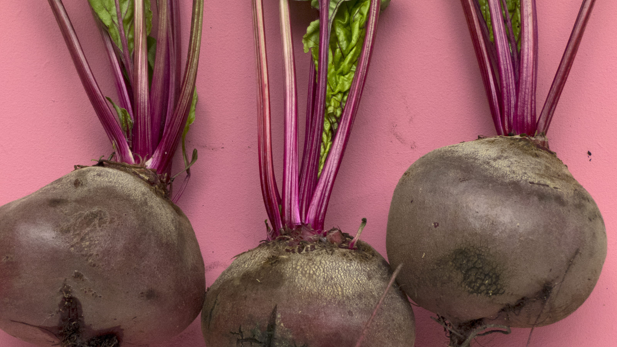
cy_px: 207
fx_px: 1472
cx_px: 287
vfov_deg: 13.4
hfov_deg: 23.7
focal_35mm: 90
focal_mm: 11
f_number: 3.6
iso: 100
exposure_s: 1/100
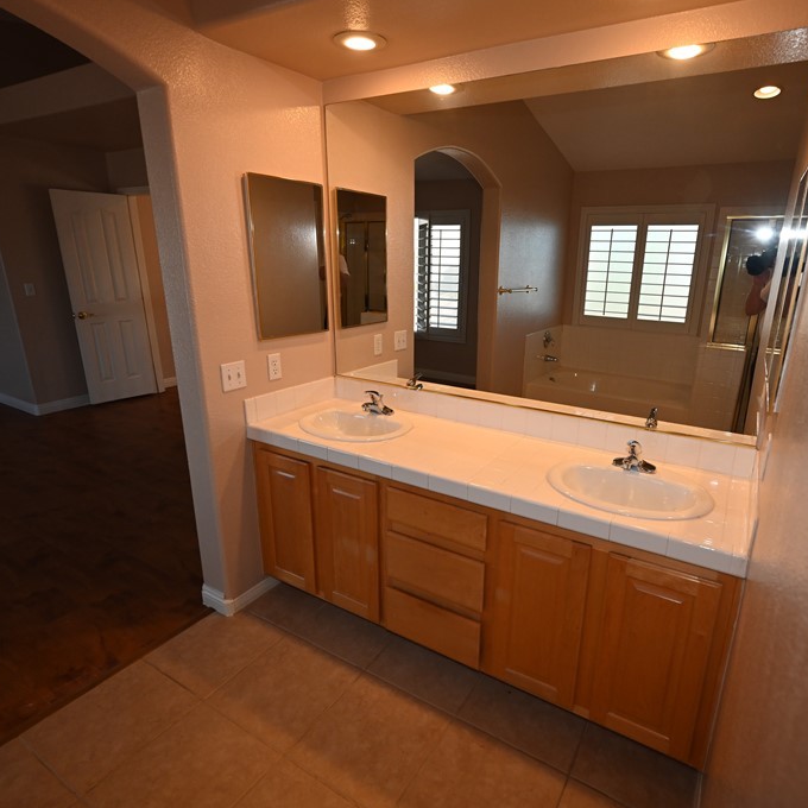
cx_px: 455
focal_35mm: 19
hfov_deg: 77.3
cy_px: 411
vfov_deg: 77.7
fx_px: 502
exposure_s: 1/90
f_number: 4.8
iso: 1100
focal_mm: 14
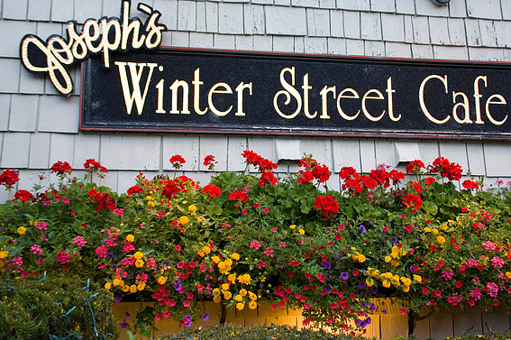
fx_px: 610
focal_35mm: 43
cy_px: 169
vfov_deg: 31.1
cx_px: 260
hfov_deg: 45.5
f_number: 4.2
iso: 200
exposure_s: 1/50
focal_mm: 28
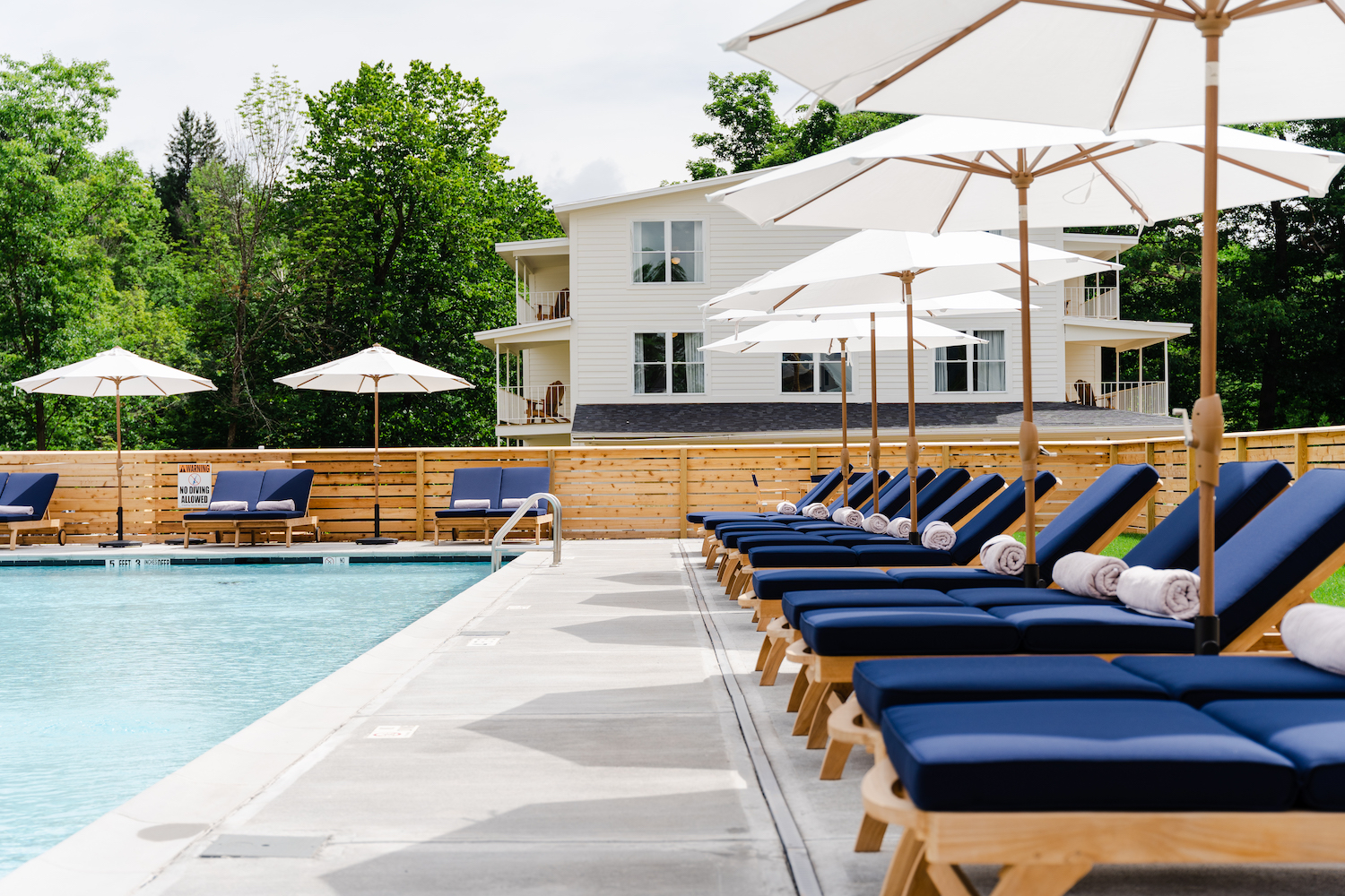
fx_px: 1778
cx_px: 672
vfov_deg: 28.3
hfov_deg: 41.4
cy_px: 448
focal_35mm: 48
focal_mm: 47.6
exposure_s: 1/1000
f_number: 4
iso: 125
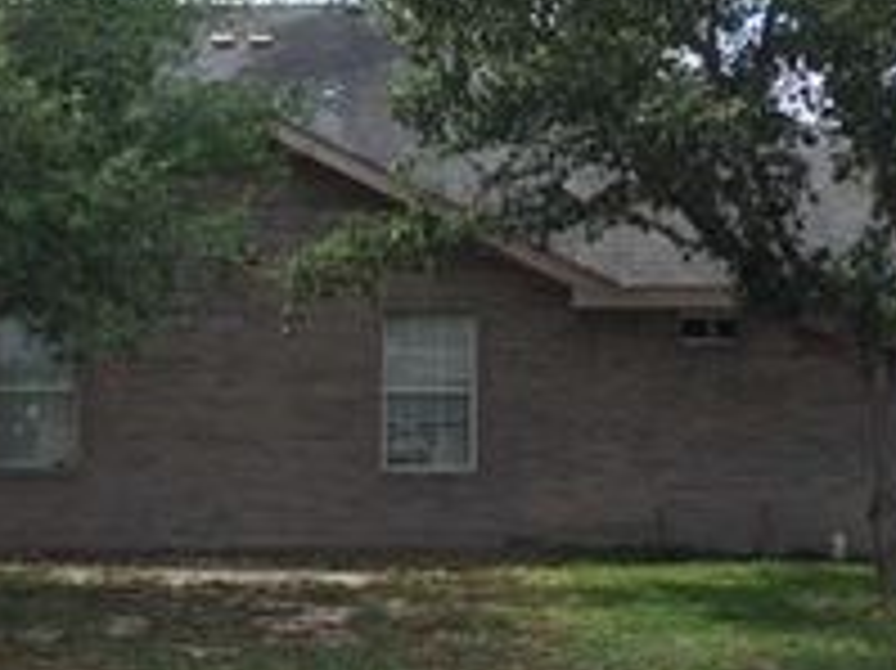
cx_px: 216
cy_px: 384
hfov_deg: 26.3
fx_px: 1888
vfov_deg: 20.1
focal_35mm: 73
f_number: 2.2
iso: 25
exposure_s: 1/651
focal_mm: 4.15
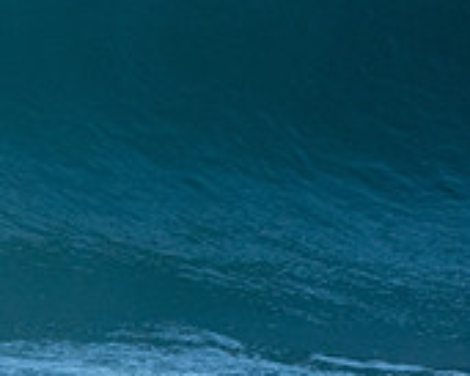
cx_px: -324
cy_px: -26
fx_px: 33250
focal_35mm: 2389
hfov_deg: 0.8
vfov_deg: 0.6
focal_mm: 500
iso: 1600
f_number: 5.6
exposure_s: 1/1600
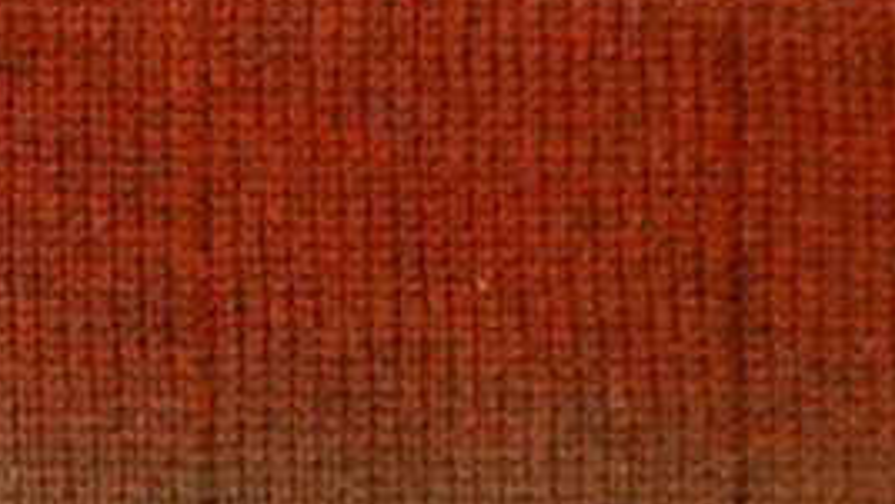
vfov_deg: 7.3
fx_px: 3894
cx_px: -628
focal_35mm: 164
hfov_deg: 12.2
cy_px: 799
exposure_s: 1/60
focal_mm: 28
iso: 400
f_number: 5.6
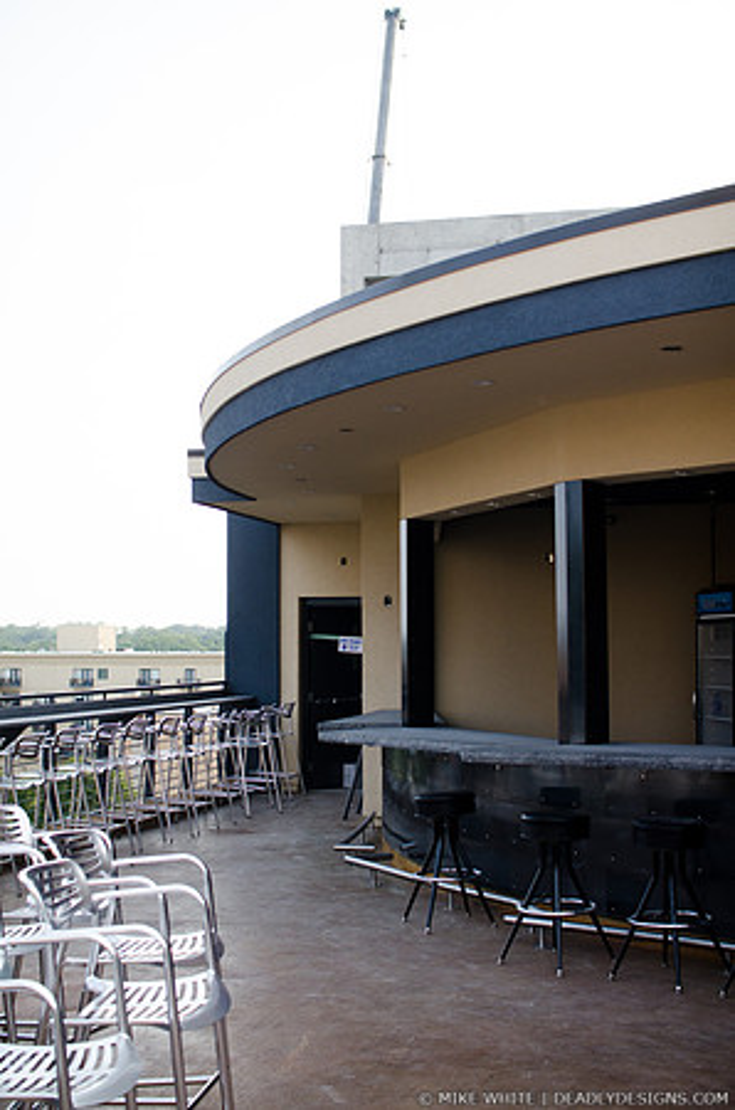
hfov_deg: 29.7
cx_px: 368
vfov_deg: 43.7
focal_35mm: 45
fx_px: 1384
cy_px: 555
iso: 200
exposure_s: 1/2000
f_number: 3.2
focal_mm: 30
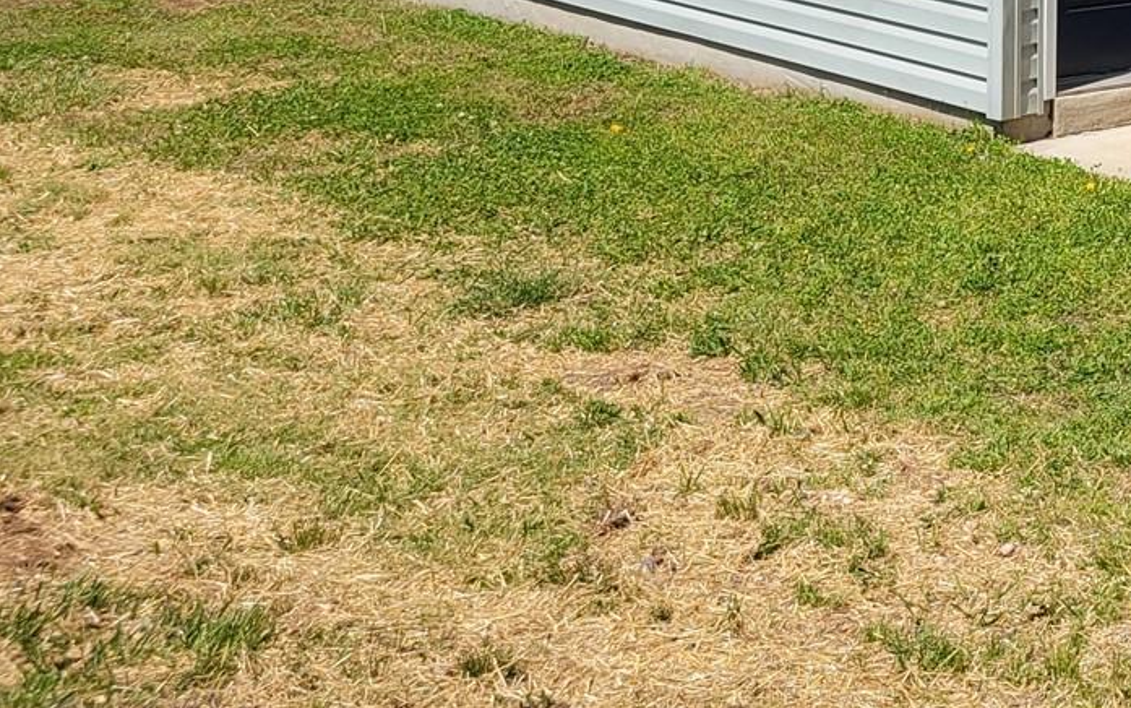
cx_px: 1623
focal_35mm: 81
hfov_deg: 21.9
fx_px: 2497
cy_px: -198
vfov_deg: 15.4
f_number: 1.8
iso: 40
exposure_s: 1/2745
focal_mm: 5.4
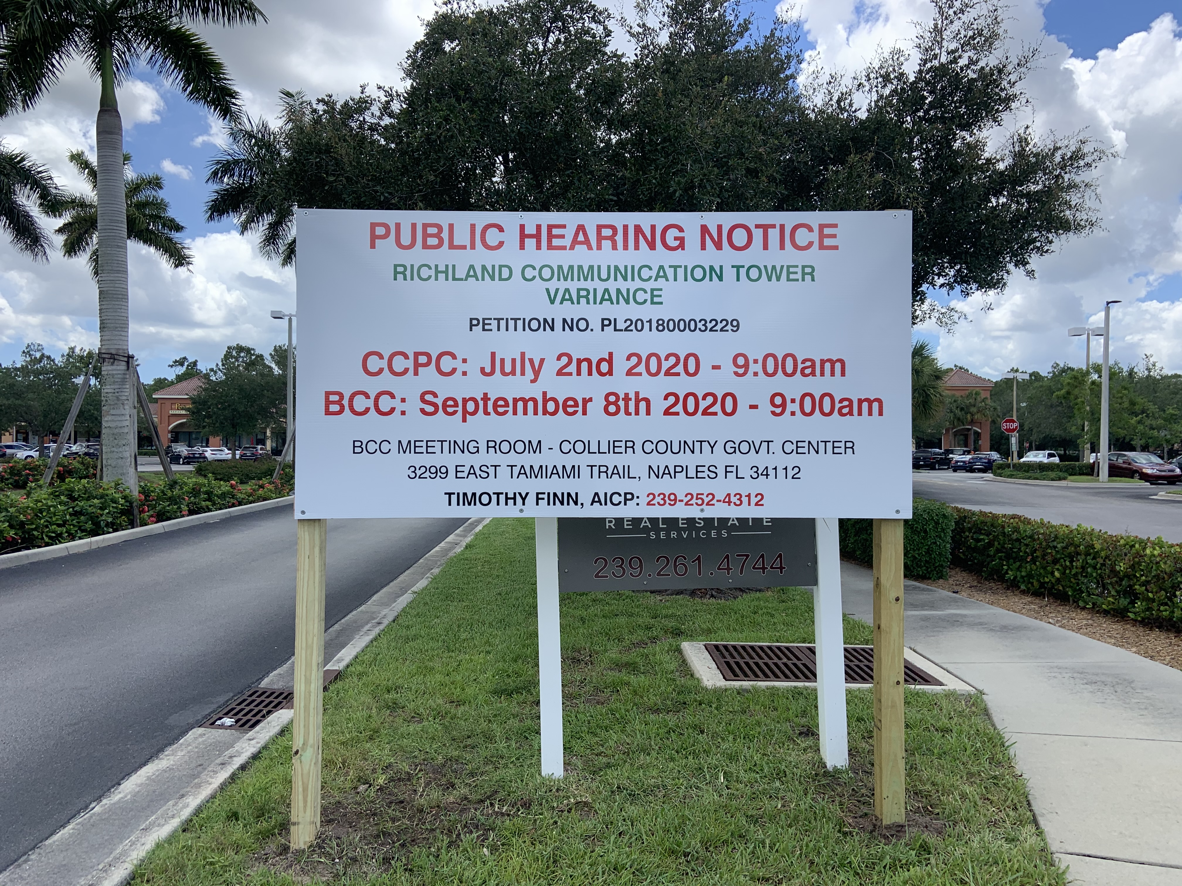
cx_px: 591
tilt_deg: -0.8
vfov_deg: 53.1
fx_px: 888
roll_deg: +1.1
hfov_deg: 67.3
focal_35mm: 26
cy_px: 443
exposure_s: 1/1812
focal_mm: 4.25
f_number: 1.8
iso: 25
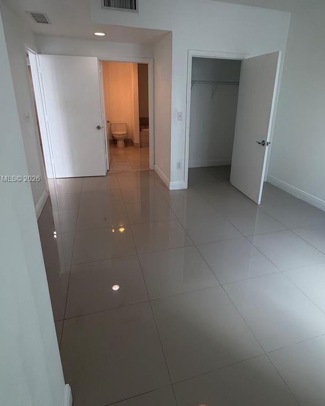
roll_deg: -0.5
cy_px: 179
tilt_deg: -16.9
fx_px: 252
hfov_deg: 65.4
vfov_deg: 77.3
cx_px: 178
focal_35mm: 21
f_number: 2.2
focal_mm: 2.22
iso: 200
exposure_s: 1/120
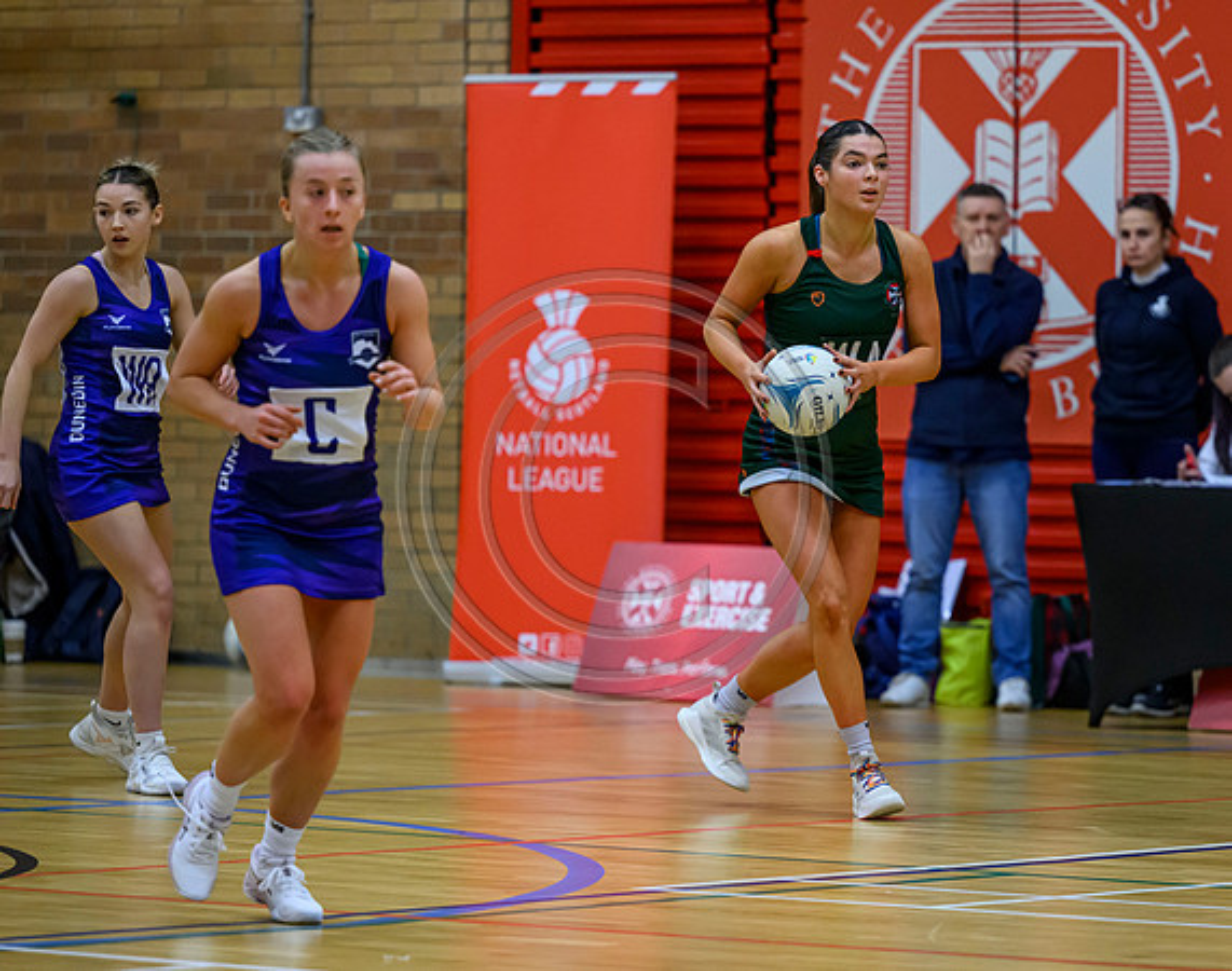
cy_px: 447
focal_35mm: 211
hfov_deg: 9.2
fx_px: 7653
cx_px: 854
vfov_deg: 7.3
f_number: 2.8
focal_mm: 155
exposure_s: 1/1000
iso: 4000
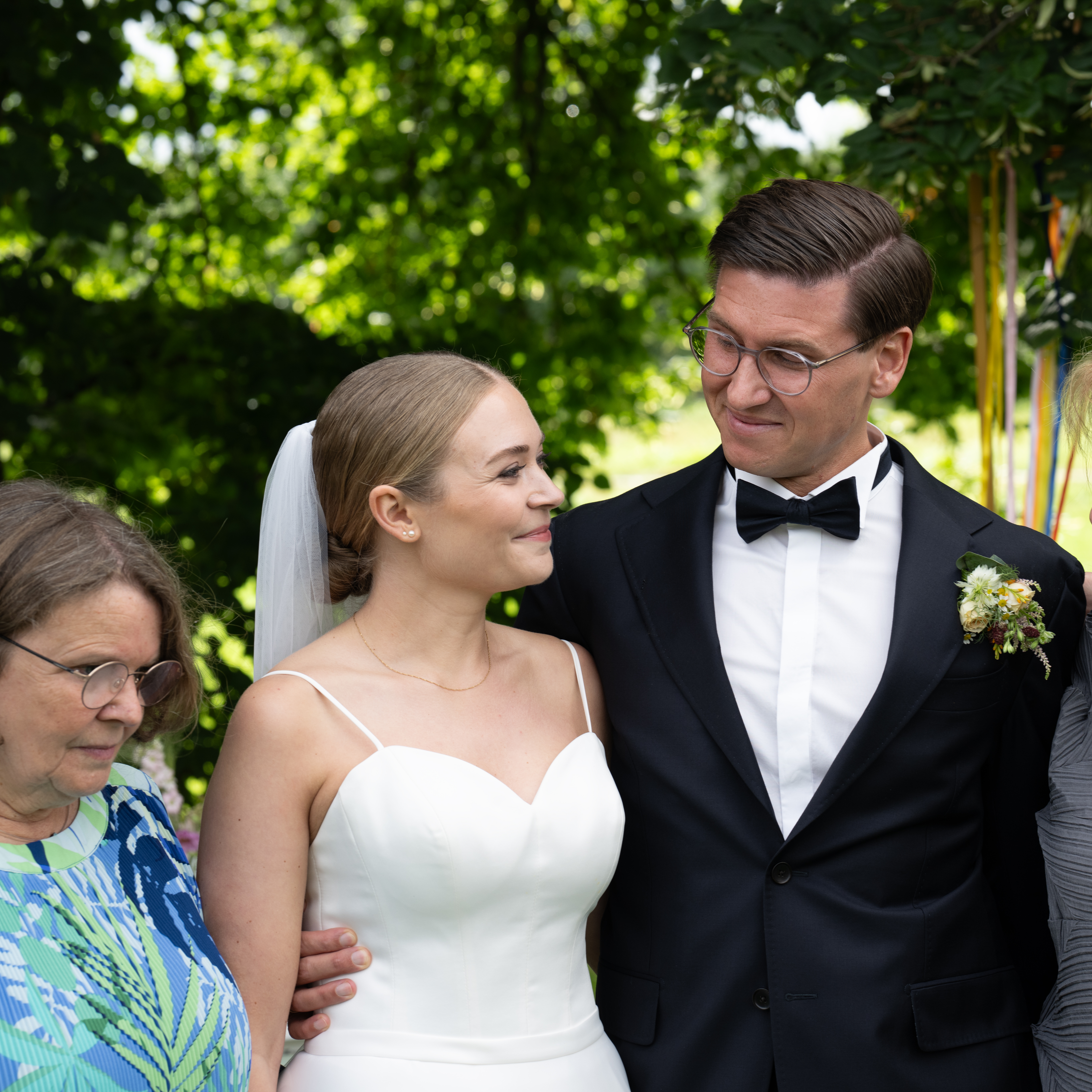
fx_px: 3890
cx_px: 765
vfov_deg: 16.0
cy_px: 547
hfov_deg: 15.9
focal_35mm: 109
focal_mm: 85
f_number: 5.6
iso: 160
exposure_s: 1/160
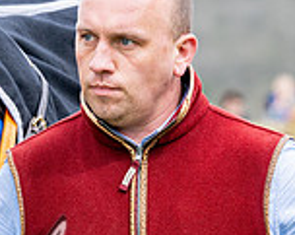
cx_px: -41
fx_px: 5821
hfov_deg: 2.9
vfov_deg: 2.3
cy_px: 191
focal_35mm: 668
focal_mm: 140
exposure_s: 1/640
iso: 400
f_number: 5
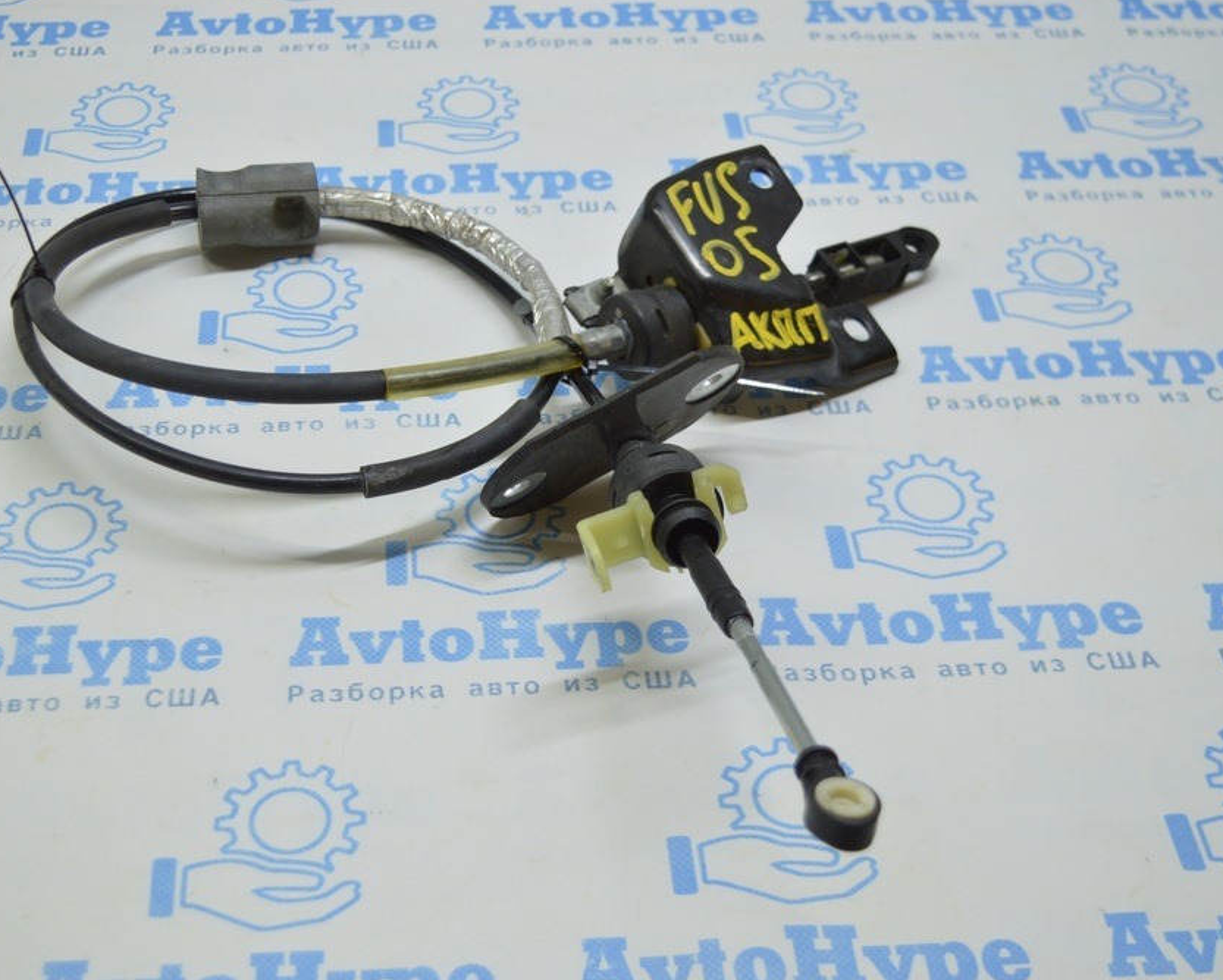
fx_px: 1940
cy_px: 493
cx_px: 476
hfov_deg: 34.8
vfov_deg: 28.3
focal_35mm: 54
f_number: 4.2
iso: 400
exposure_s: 1/60
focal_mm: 31
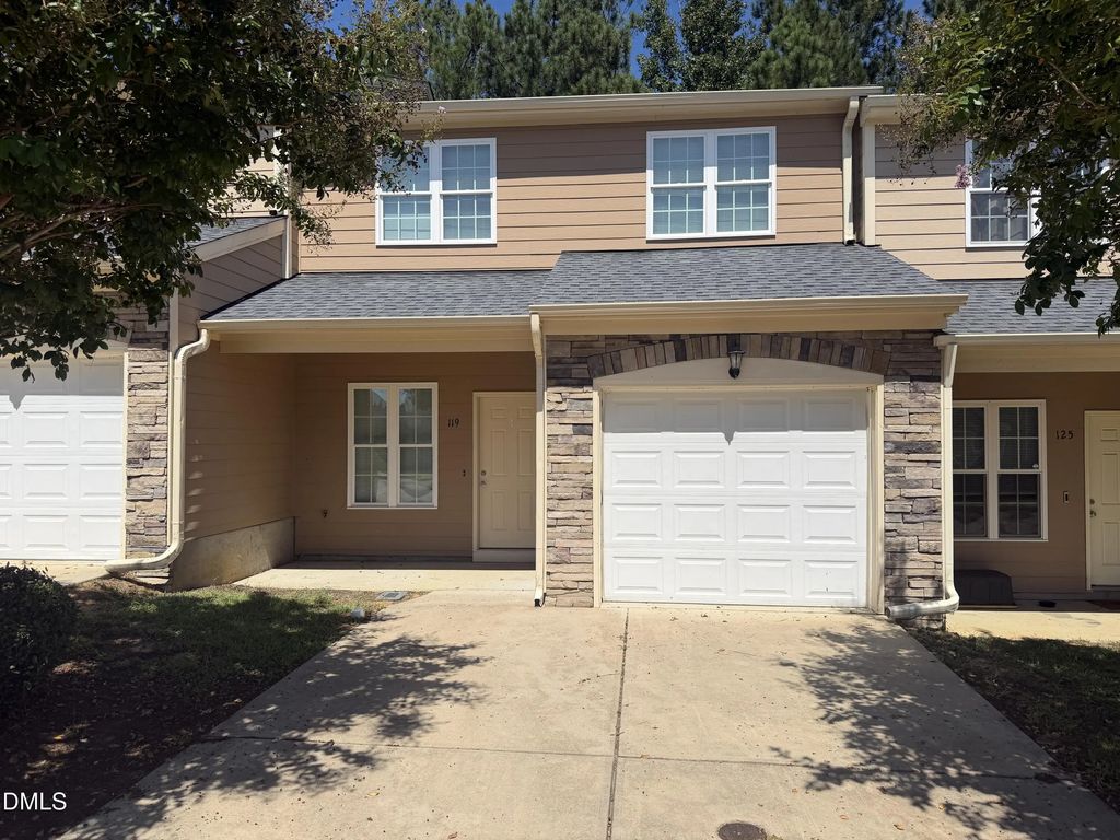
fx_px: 777
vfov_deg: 56.8
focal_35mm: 24
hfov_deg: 71.6
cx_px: 560
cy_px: 420
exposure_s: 1/6711
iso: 80
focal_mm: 6.76
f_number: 1.78
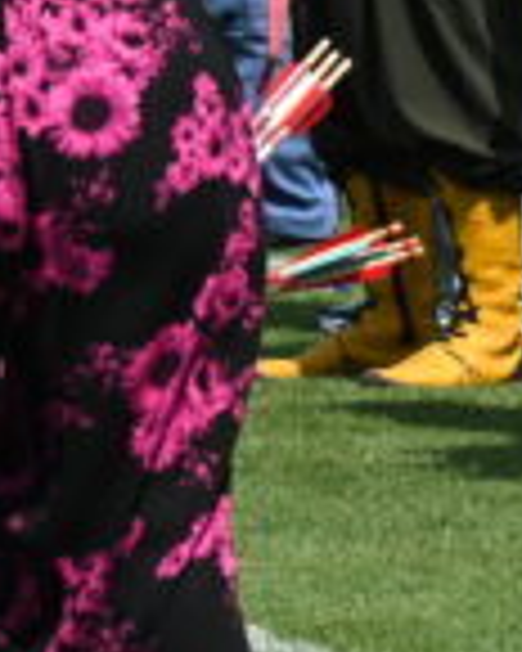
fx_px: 19254
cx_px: 351
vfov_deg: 1.9
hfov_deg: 1.6
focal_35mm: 997
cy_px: -1086
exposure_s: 1/400
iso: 100
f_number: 7.1
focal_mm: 120
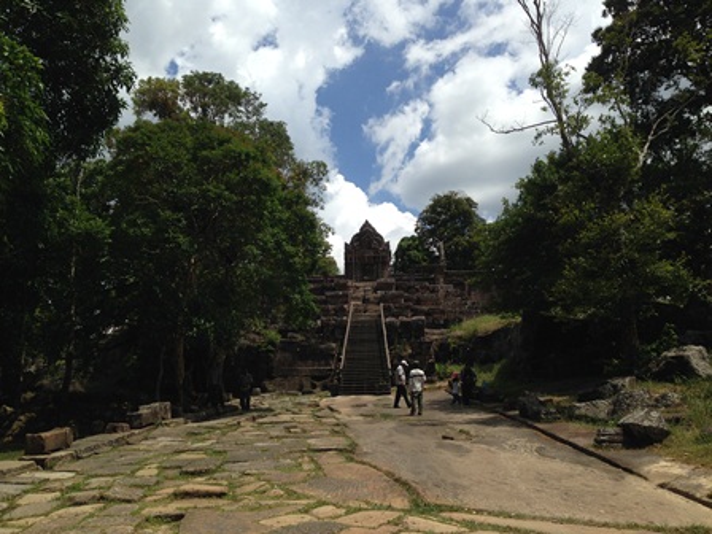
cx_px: 356
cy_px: 267
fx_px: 679
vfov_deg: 42.9
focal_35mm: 33
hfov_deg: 55.4
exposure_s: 1/2358
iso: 50
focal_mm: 4.12
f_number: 2.4
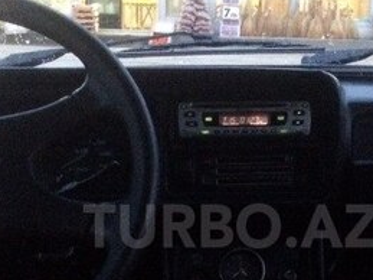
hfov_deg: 26.3
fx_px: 797
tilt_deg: -15.3
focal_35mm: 74
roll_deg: -1.5
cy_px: 226
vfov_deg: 19.7
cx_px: 230
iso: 500
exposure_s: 1/17
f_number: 2.2
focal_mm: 4.15
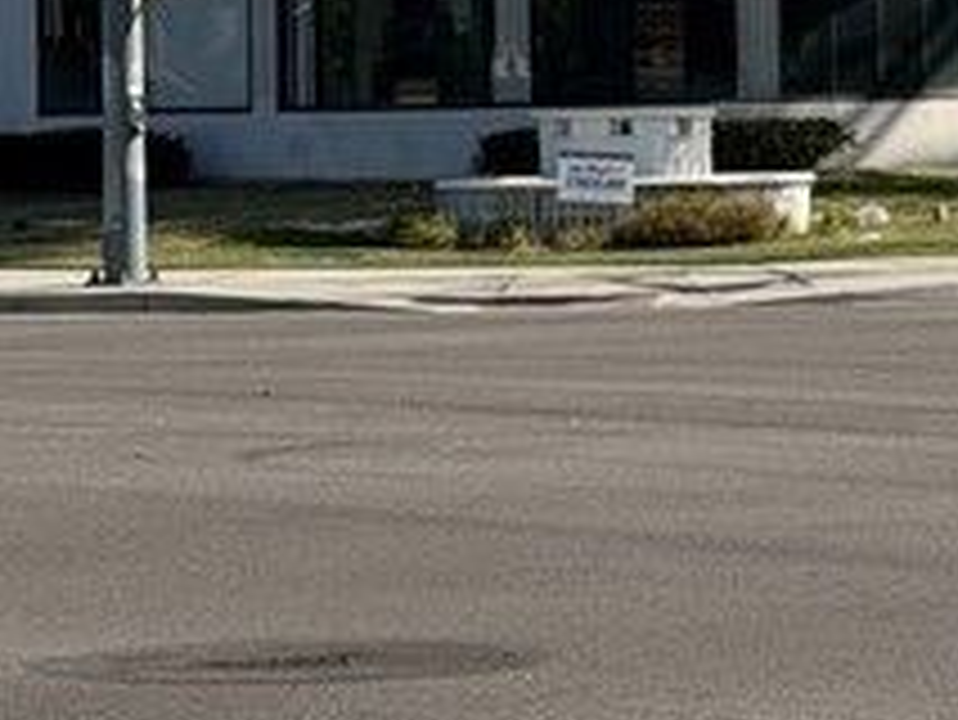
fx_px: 6397
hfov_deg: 8.6
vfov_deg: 6.4
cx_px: 747
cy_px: -180
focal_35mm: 231
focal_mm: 6.76
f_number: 1.78
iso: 64
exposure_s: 1/4878
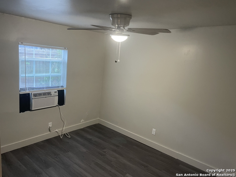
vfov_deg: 53.1
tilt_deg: -11.3
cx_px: 118
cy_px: 88
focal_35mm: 26
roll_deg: -4.6
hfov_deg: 67.3
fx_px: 177
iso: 400
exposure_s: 1/60
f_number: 1.6
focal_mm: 4.2
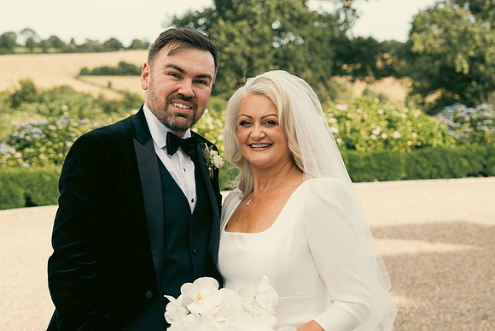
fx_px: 963
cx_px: 248
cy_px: 166
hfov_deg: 28.8
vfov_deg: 19.5
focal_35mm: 70
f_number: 3.5
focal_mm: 47
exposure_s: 1/640
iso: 50
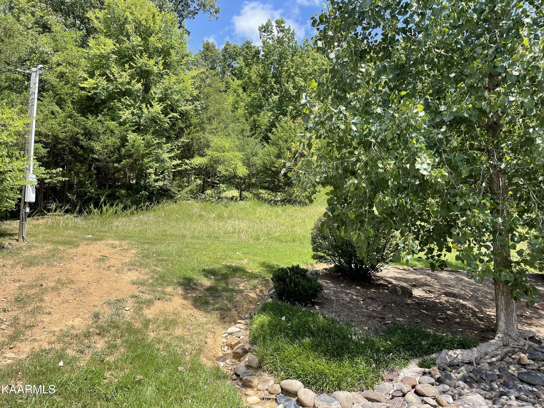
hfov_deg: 67.3
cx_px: 272
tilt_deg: +12.8
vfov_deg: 53.1
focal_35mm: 26
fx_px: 409
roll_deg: +0.5
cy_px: 204
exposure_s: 1/1182
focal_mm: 4.2
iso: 32
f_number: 1.6
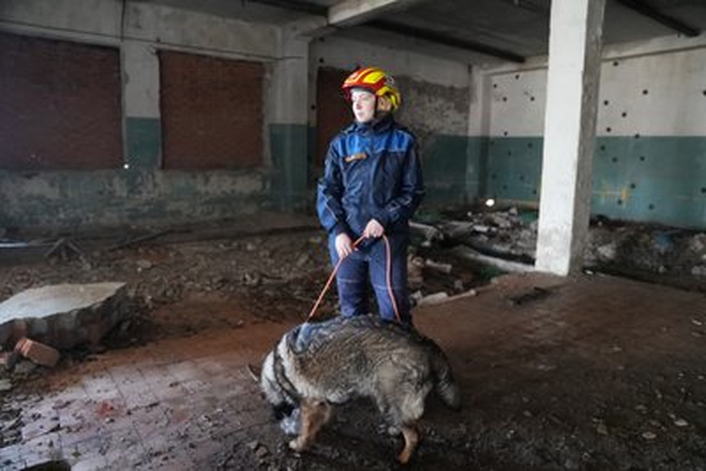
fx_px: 471
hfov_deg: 73.7
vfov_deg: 53.2
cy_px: 236
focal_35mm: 24
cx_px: 353
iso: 12800
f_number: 2.8
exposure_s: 1/50
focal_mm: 24
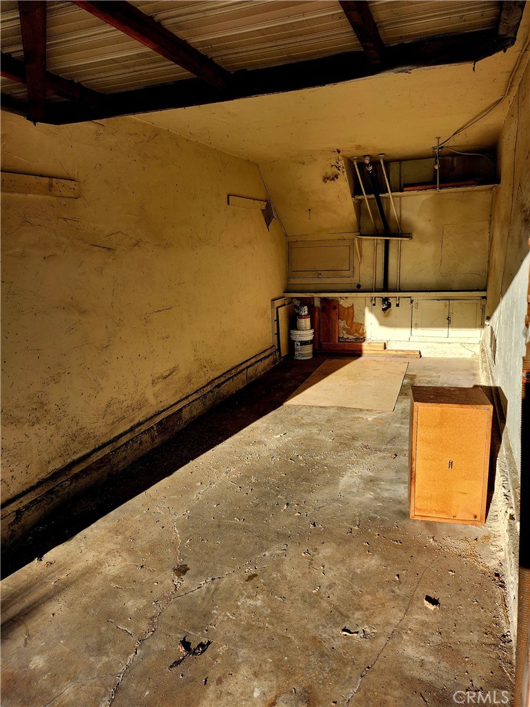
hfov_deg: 56.8
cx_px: 265
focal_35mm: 24
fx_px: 490
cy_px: 354
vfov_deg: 71.6
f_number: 1.8
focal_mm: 5
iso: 50
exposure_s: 1/1250
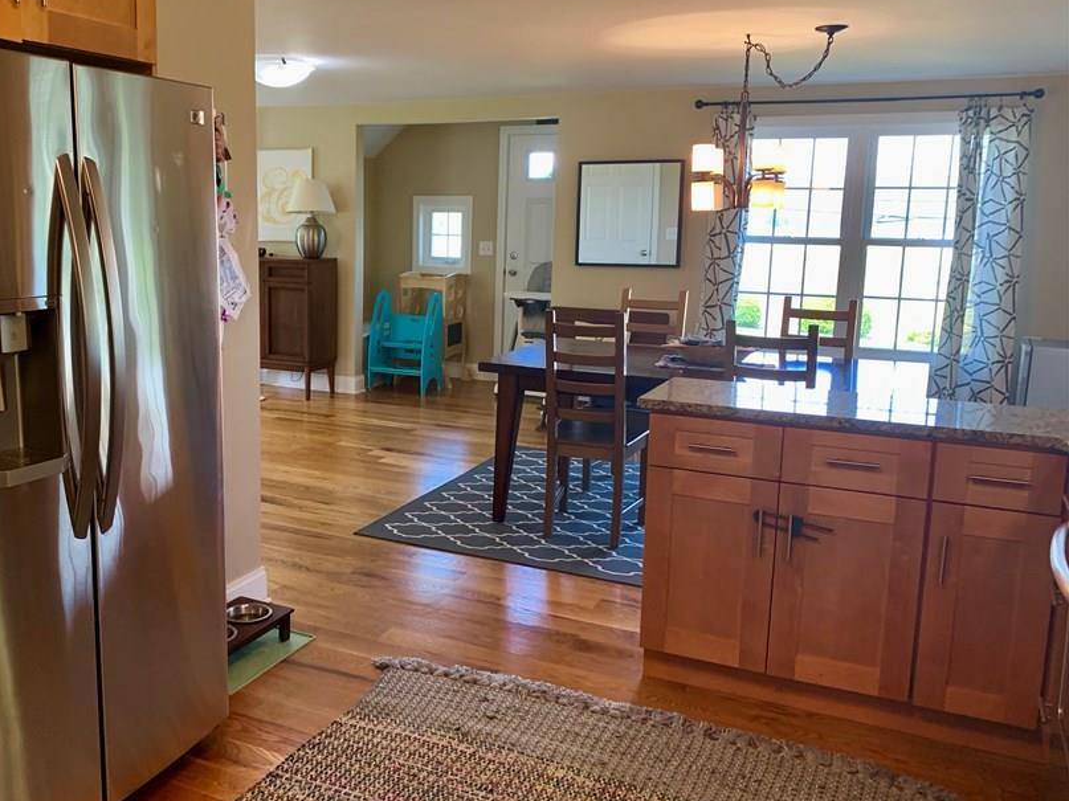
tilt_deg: -9.1
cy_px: 388
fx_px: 1019
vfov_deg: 42.9
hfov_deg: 54.6
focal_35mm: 33
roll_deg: -0.7
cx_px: 392
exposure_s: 1/60
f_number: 1.8
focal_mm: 4.25
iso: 160
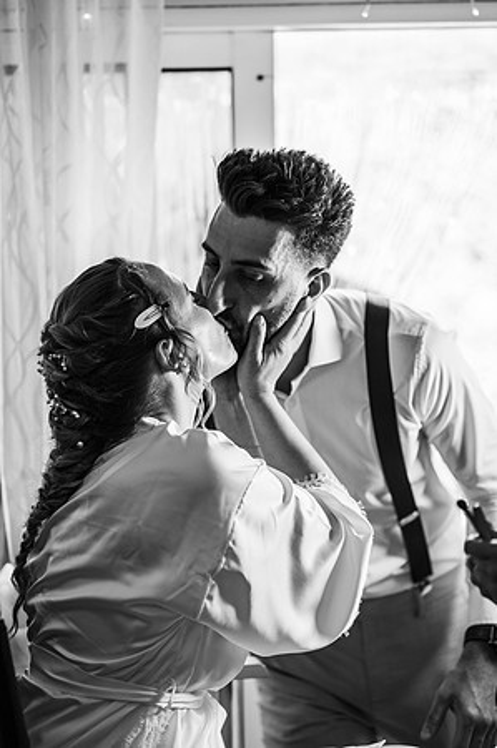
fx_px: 1764
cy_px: 374
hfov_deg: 16.0
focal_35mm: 85
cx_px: 248
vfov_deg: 23.9
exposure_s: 1/250
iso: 100
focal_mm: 85
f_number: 1.8
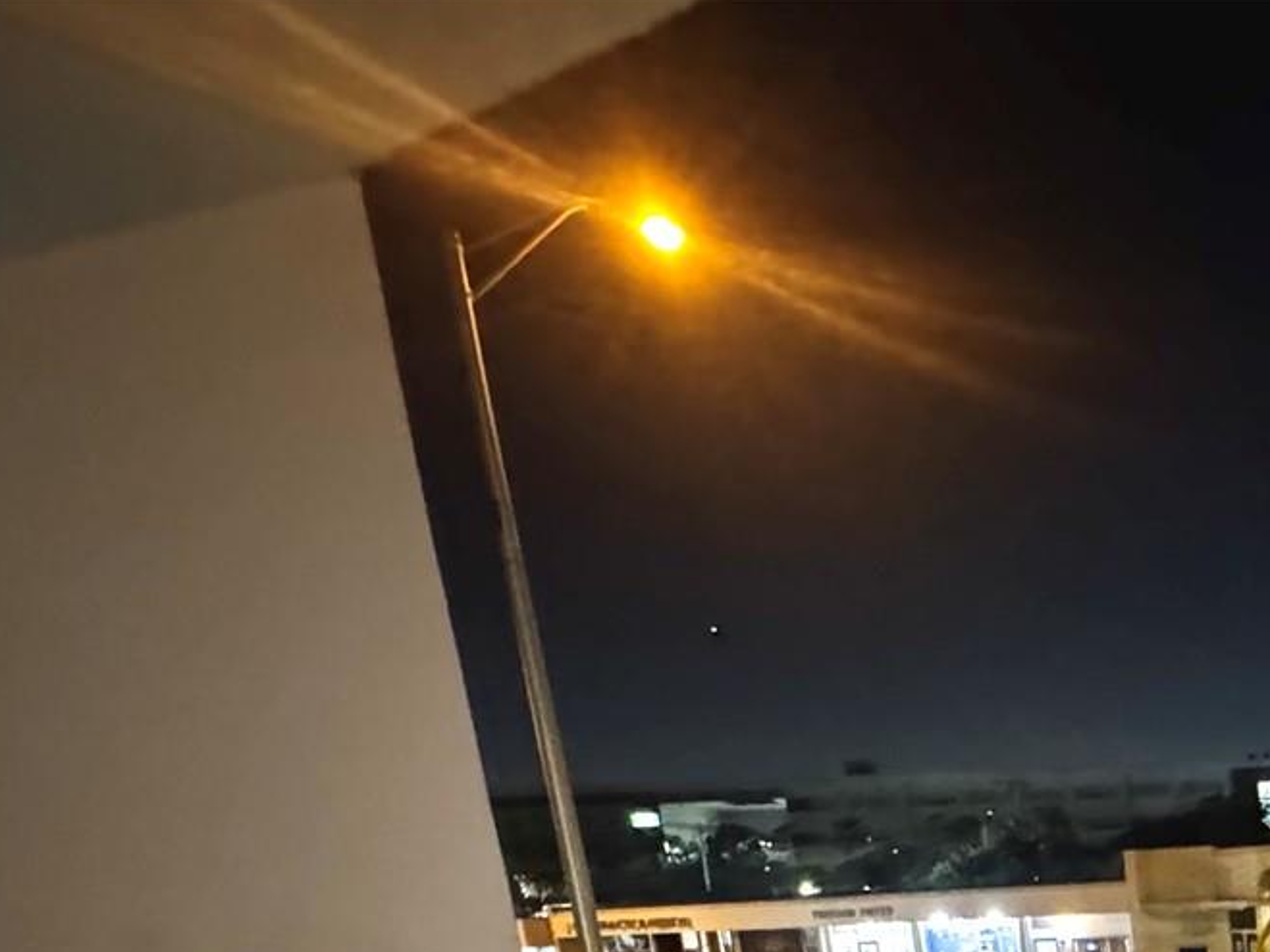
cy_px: 1147
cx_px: 1364
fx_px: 1247
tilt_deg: -13.3
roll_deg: +3.5
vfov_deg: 33.7
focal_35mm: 34
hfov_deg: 43.2
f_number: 2.2
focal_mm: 2.22
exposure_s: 1/24
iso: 2000
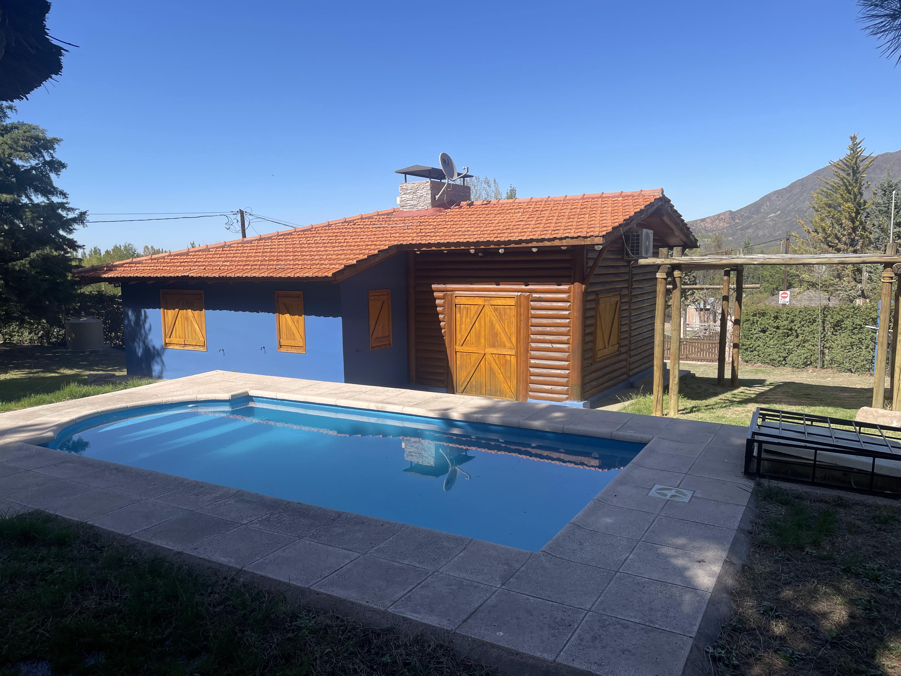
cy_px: 338
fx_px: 677
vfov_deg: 53.1
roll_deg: +0.9
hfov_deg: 67.3
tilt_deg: -6.8
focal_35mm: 26
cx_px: 450
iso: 32
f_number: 1.6
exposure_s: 1/2959
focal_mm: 4.2
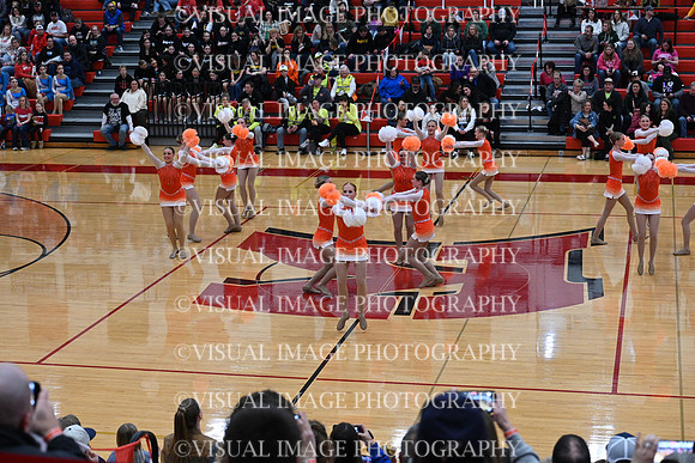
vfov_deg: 19.5
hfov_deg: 28.8
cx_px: 348
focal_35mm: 70
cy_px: 232
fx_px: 1352
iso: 4000
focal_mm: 70
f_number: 4
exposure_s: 1/400
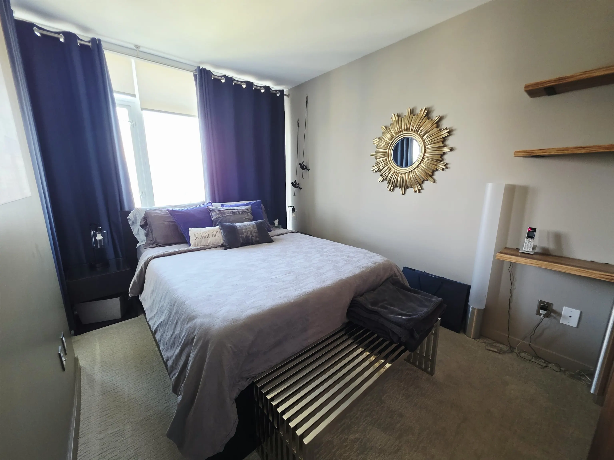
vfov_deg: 89.9
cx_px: 307
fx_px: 231
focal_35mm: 13
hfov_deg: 106.2
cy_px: 230
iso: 200
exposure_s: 1/60
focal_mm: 2.2
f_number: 1.9
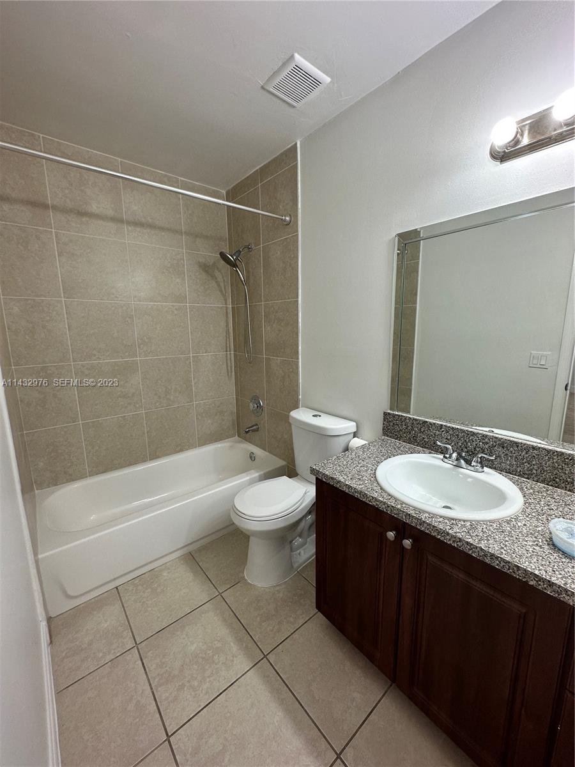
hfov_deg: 85.7
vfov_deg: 102.1
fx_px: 310
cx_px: 288
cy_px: 384
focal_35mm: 14
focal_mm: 2.22
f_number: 2.2
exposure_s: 1/60
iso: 64
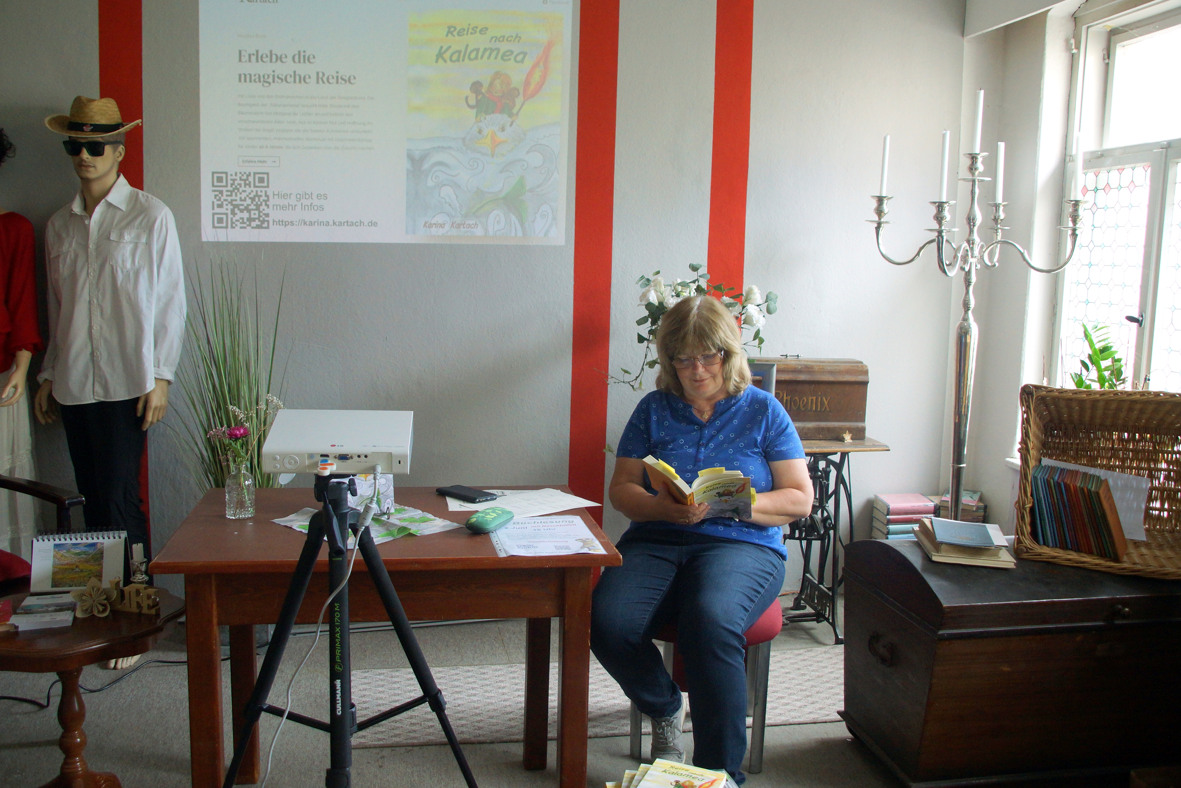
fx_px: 984
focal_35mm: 30
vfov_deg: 43.6
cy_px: 394
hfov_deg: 61.9
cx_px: 590
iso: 800
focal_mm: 20
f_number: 4
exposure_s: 1/60
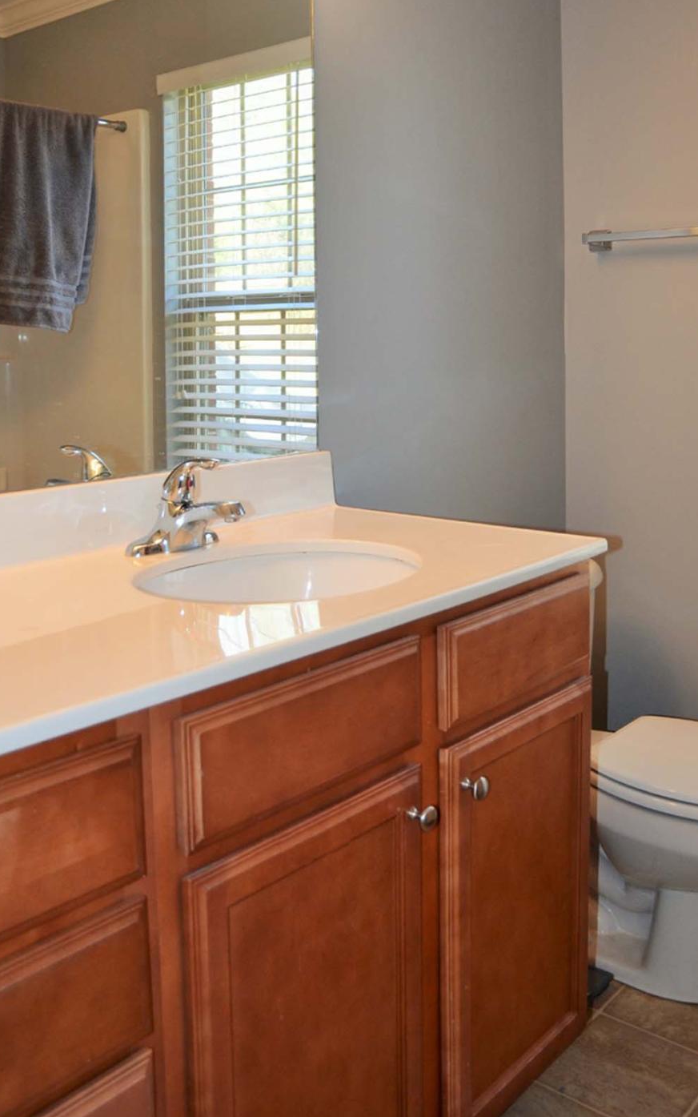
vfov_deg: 54.6
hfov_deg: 36.3
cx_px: 343
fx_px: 1065
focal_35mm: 35
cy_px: 413
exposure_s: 1/100
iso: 400
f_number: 3.5
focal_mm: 16
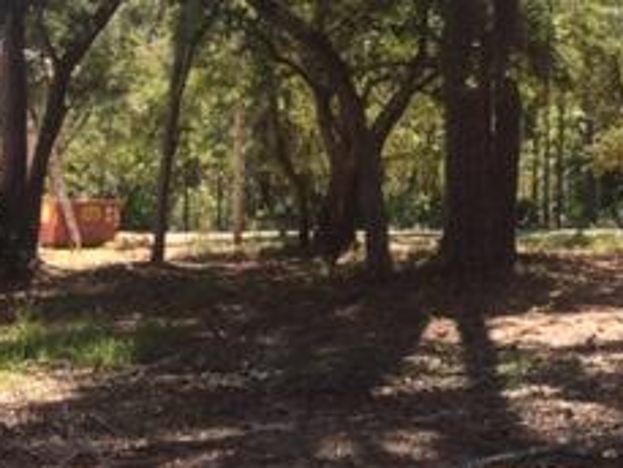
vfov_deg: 18.1
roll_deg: -0.3
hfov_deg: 23.3
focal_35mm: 81
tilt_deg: +0.7
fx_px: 1459
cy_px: 131
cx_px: 593
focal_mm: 4.15
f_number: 2.2
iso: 32
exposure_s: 1/439
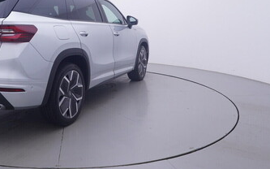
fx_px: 278
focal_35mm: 38
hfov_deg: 50.1
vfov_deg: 32.8
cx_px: 75
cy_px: 36
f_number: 5
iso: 200
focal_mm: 15
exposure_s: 1/80
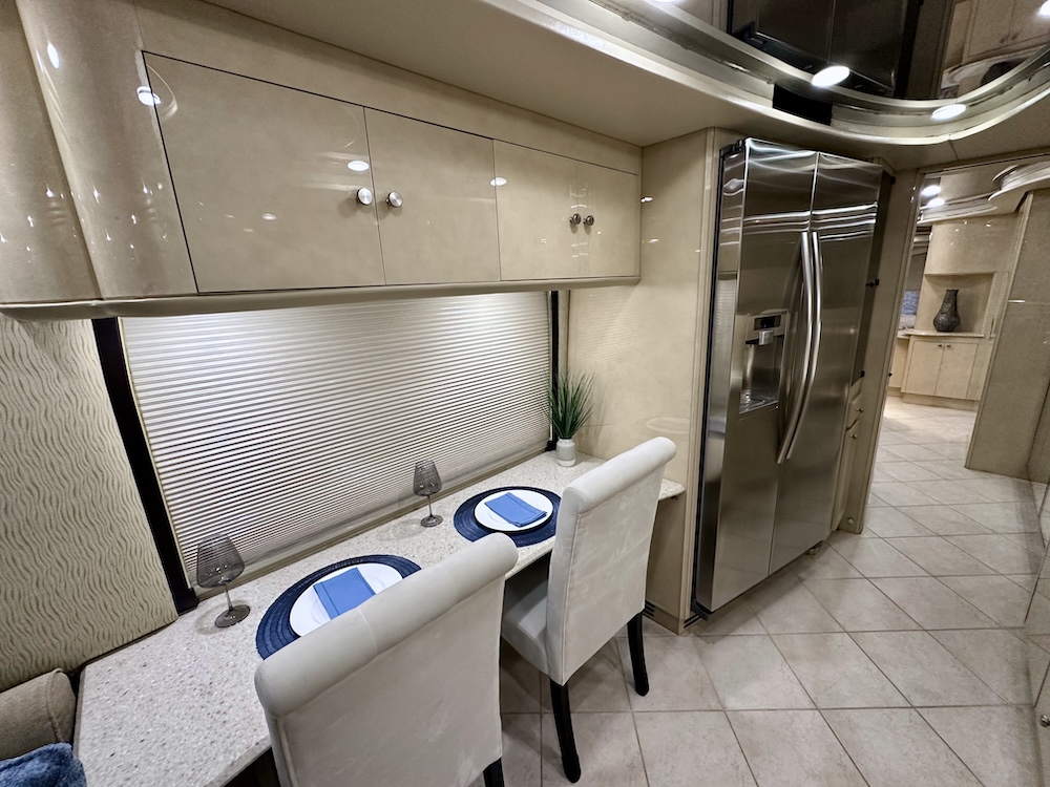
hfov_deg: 102.1
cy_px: 394
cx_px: 525
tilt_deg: -14.5
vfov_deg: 85.7
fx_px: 425
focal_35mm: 14
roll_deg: +2.3
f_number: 2.2
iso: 250
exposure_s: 1/60
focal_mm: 2.22
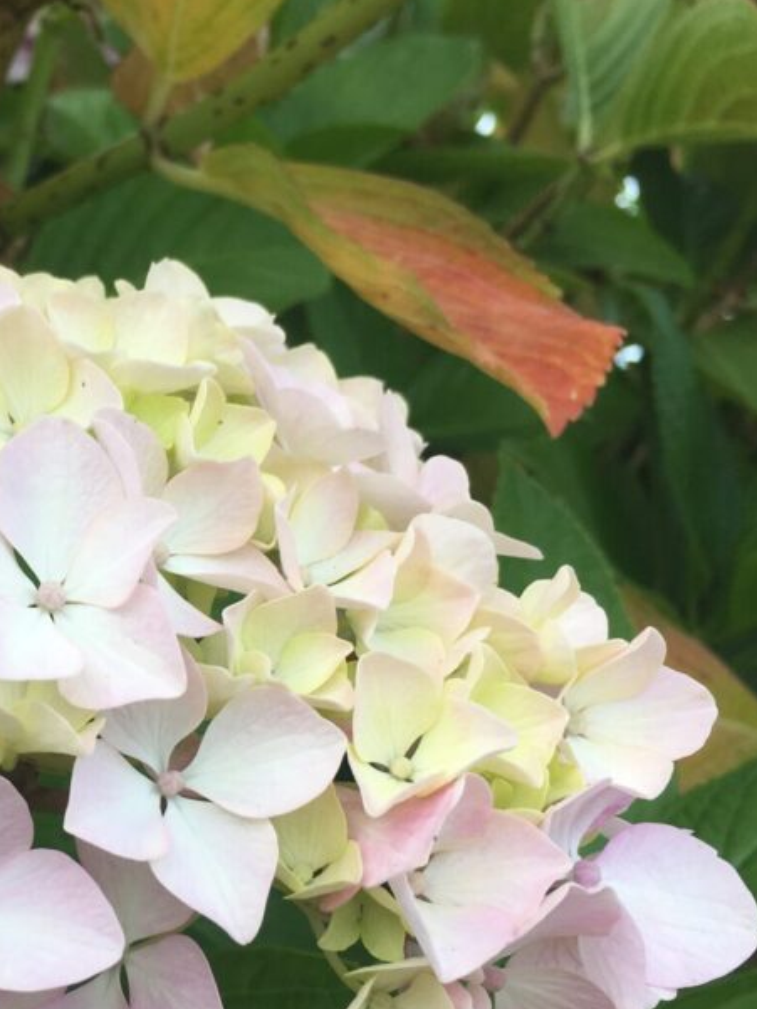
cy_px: 618
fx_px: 1574
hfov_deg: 26.1
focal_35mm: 54
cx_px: 67
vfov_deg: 35.4
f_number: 2.2
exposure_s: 1/330
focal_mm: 4.15
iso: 25
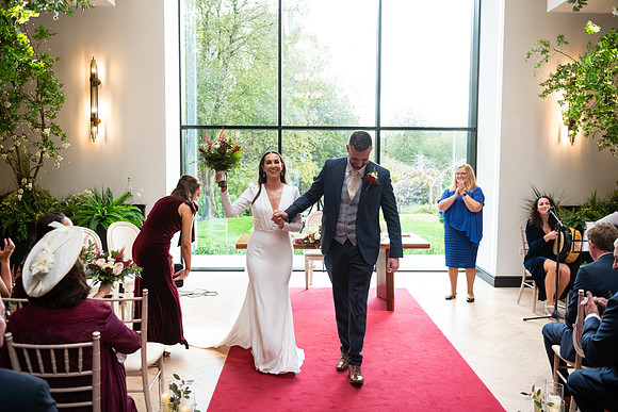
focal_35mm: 35
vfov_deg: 37.9
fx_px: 601
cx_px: 309
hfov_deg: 54.4
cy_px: 206
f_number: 3.5
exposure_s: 1/160
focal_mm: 35
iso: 800
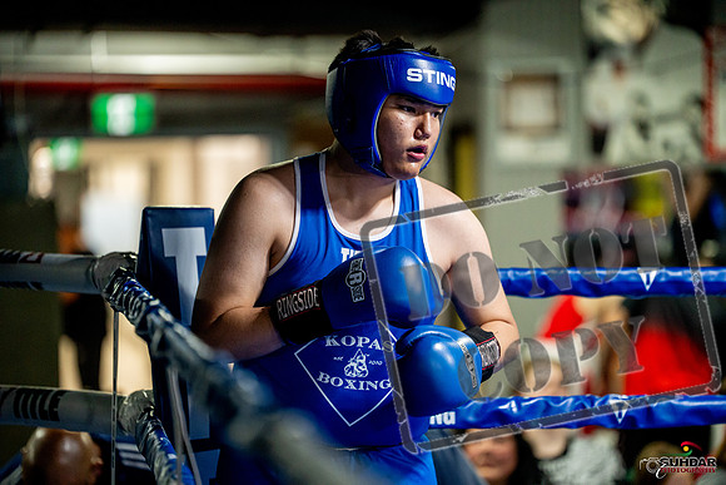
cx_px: 363
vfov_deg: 9.2
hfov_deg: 13.7
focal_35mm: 150
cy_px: 242
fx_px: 3026
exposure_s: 1/1000
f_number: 2
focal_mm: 150
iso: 4000
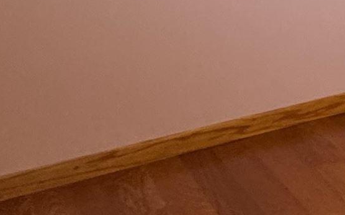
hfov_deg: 18.9
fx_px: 771
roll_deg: +2.3
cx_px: 632
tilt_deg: -1.7
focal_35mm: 82
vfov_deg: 14.3
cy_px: -158
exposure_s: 1/60
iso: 320
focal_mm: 2.22
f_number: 2.2
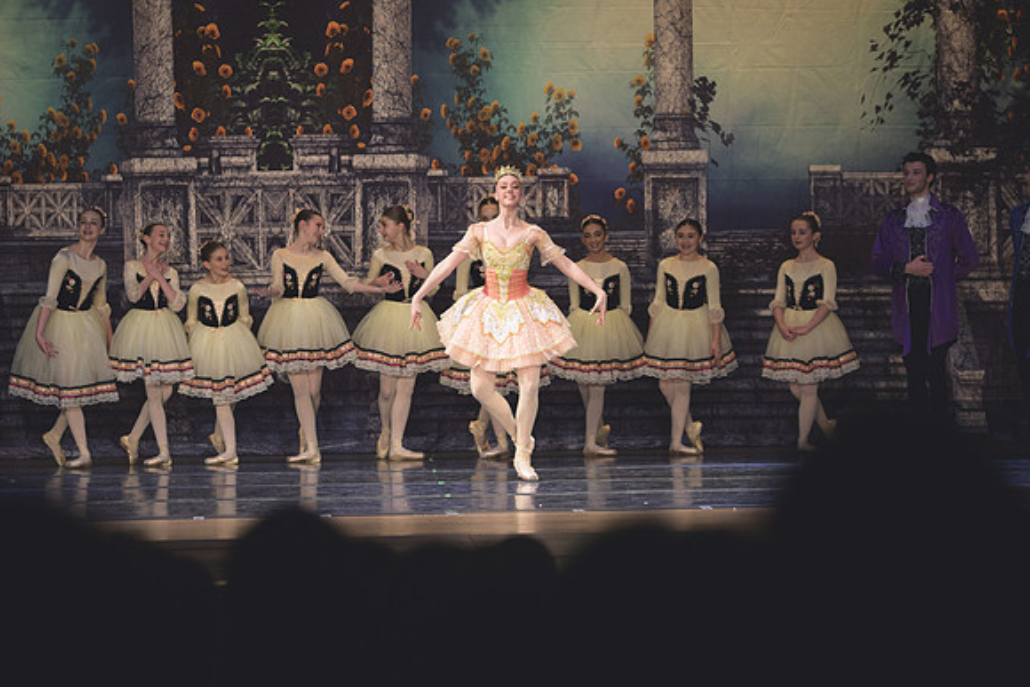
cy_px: 344
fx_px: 5240
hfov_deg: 11.2
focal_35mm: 183
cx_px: 515
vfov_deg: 7.5
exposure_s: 1/320
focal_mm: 122
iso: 280
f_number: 2.8
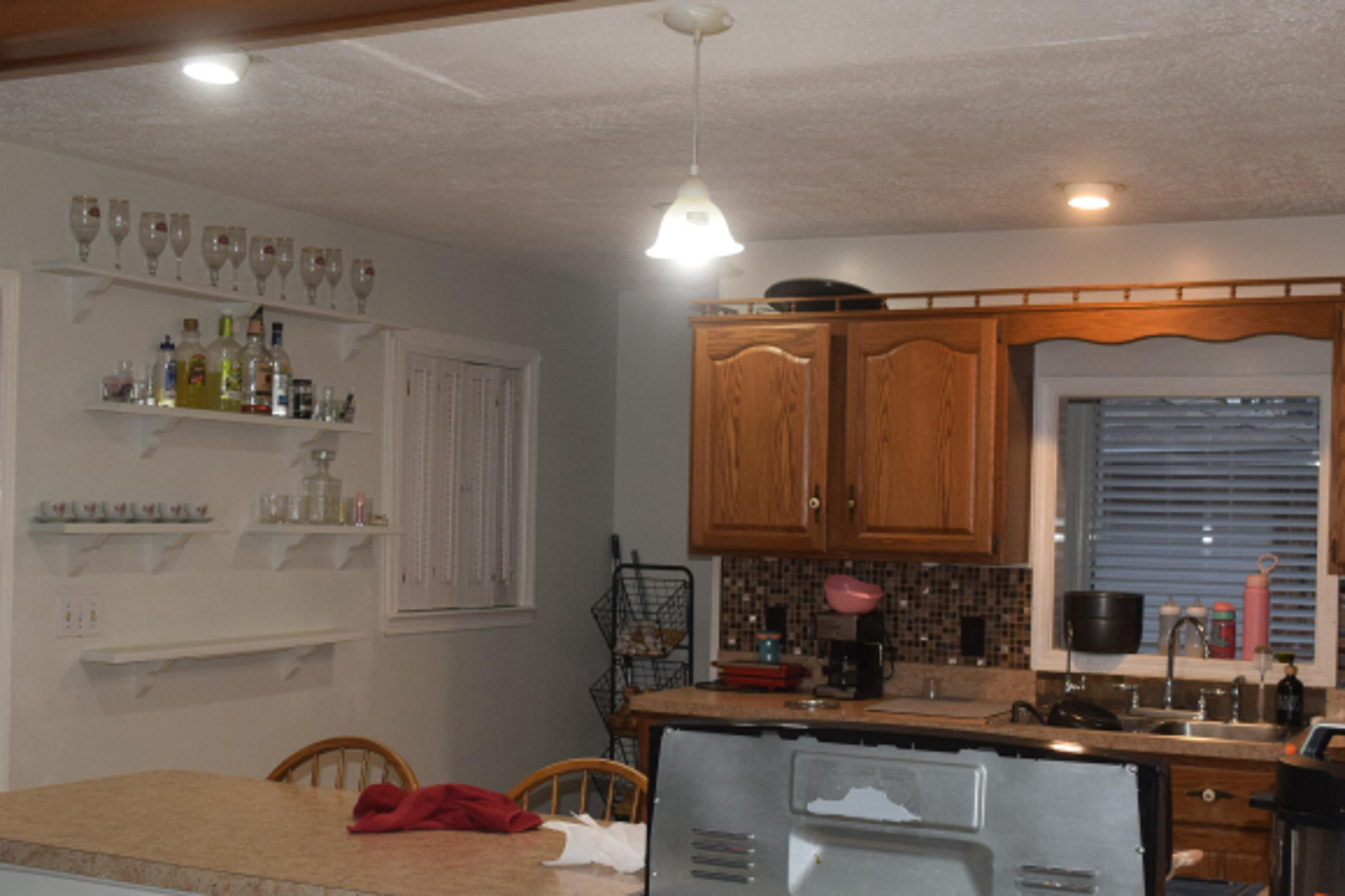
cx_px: 768
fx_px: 1817
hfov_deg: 40.5
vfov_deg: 27.6
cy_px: 549
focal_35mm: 49
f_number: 5.6
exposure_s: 1/100
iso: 800
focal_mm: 25
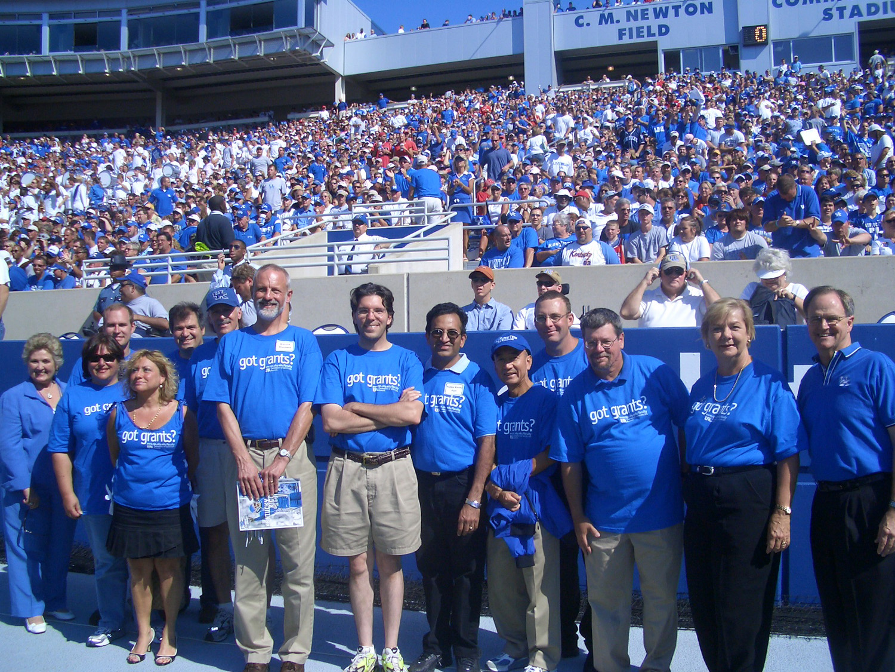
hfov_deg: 52.6
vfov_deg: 40.7
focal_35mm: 35
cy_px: 336
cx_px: 448
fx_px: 905
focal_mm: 5.8
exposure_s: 1/640
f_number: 4.3
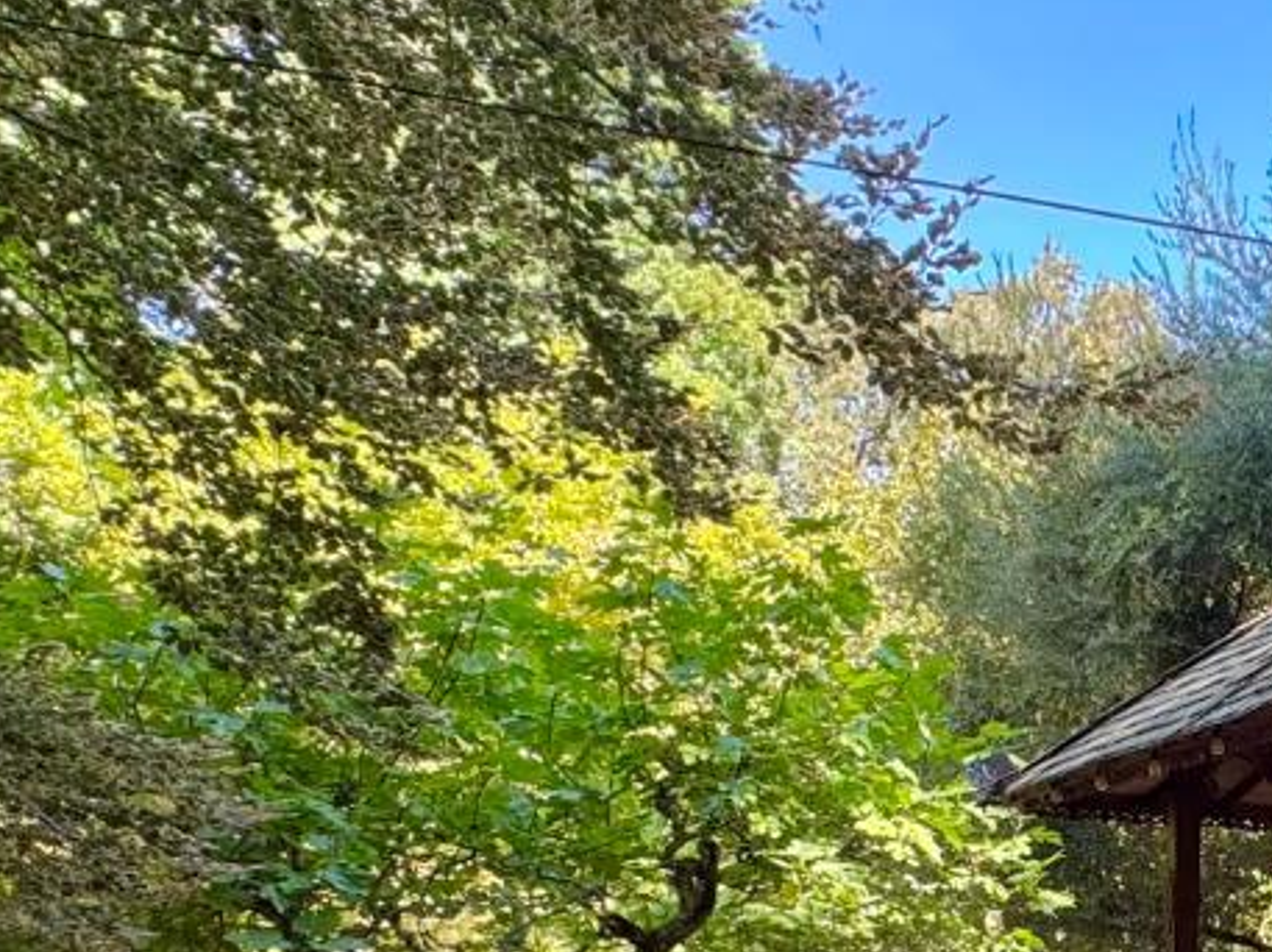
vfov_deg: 30.3
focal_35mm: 46
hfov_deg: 32.9
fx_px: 1689
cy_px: 834
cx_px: 1573
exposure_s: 1/99
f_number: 2.2
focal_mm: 2.22
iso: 80
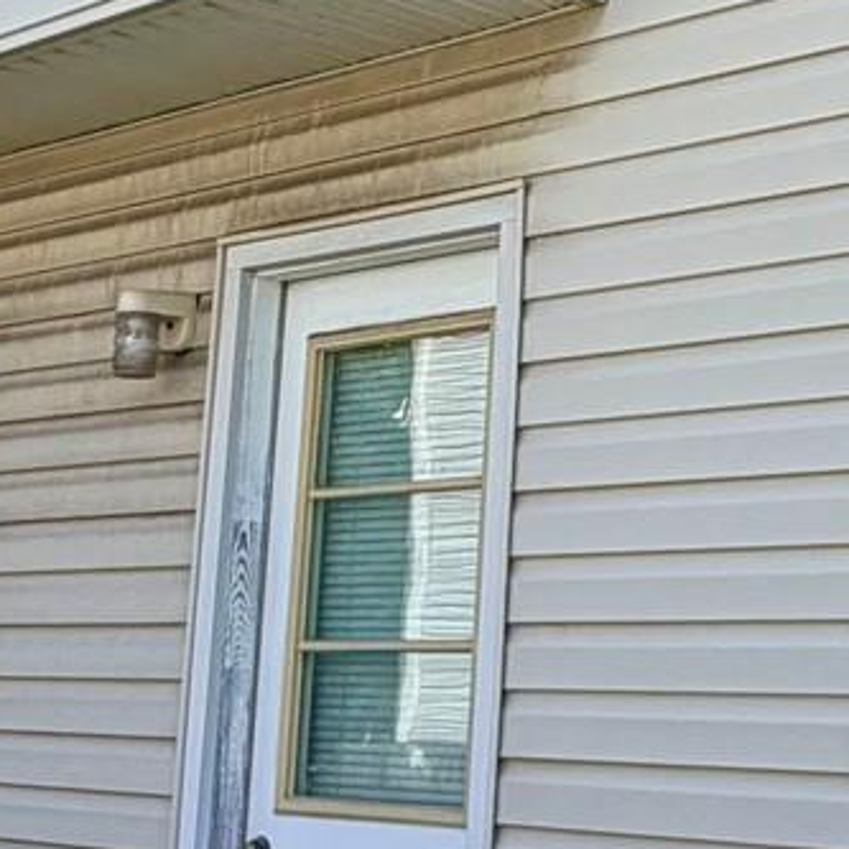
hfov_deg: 21.5
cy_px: 298
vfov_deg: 22.7
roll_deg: -0.5
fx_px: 2109
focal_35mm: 76
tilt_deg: +10.0
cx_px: 951
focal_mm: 2.22
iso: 40
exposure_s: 1/770
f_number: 2.2
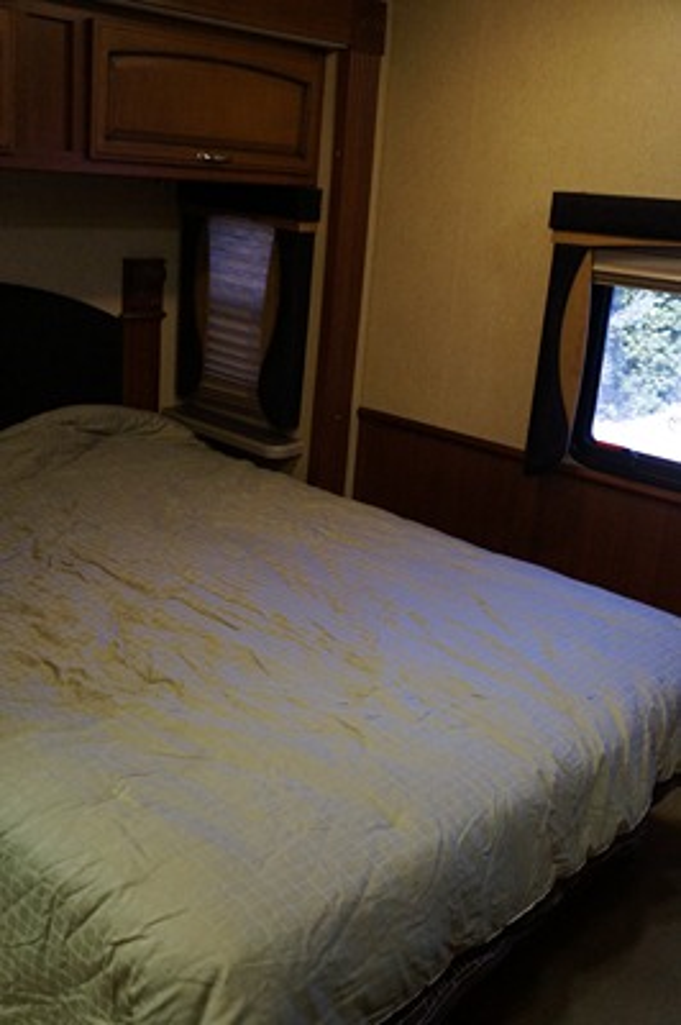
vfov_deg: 53.2
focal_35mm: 36
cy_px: 512
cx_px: 340
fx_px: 1023
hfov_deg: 36.8
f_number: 4
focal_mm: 24
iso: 3200
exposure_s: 1/125
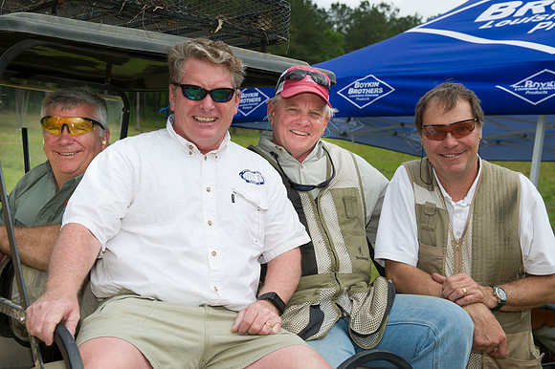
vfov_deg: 27.0
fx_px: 770
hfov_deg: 39.6
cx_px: 278
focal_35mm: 50
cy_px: 184
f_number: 6.3
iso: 200
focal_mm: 50
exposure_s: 1/400
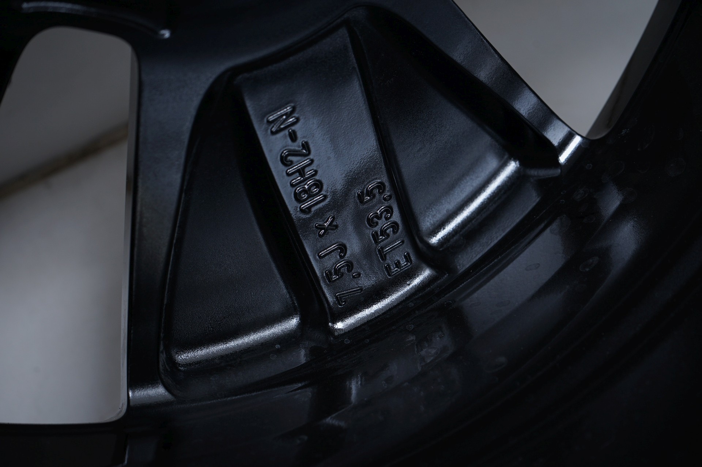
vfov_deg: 27.0
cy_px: 234
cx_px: 351
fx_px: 974
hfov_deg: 39.6
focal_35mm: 50
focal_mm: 50
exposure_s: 1/125
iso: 250
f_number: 7.1
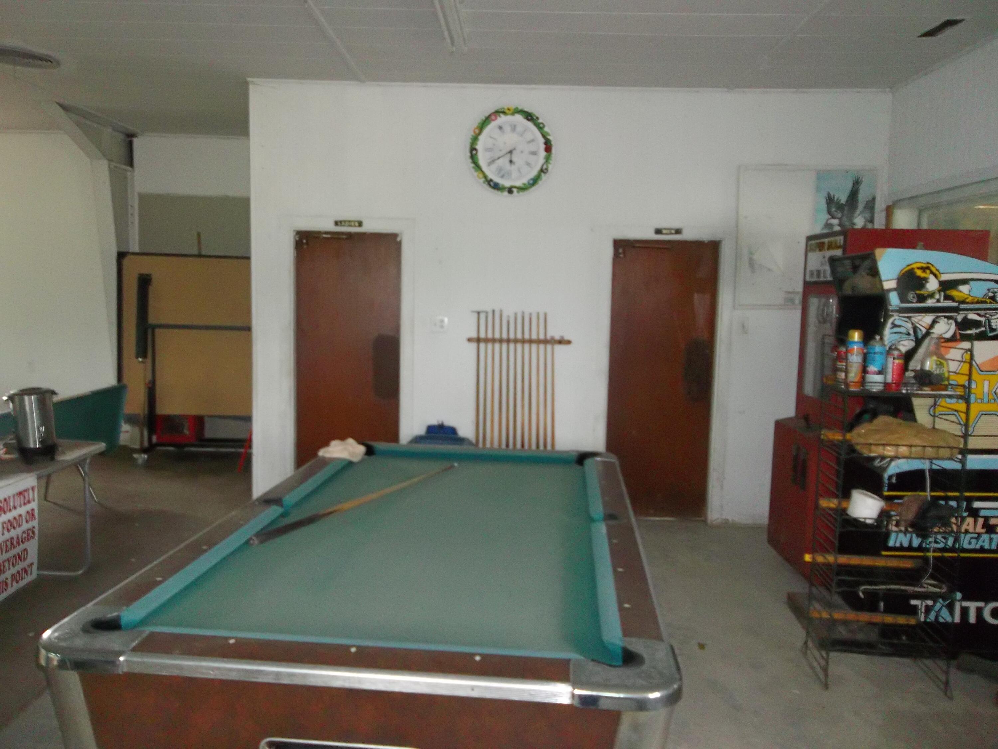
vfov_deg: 51.4
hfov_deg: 65.3
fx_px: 778
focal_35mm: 27
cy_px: 374
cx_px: 499
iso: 320
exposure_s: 1/30
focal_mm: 4.9
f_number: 3.5
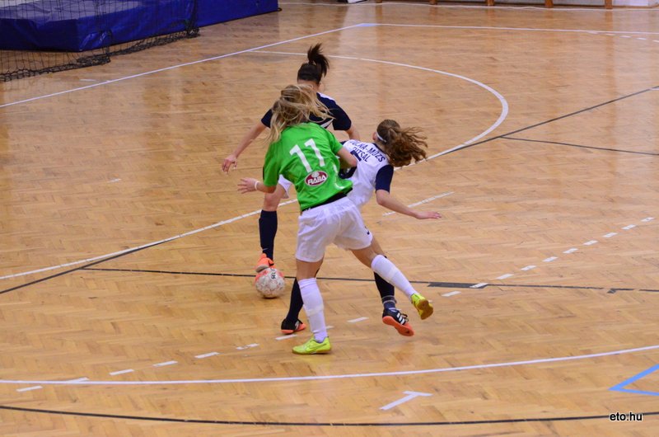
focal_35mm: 142
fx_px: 2603
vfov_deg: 9.6
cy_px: 218
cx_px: 330
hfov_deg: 14.4
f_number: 4.5
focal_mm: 95
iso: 5000
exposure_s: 1/400
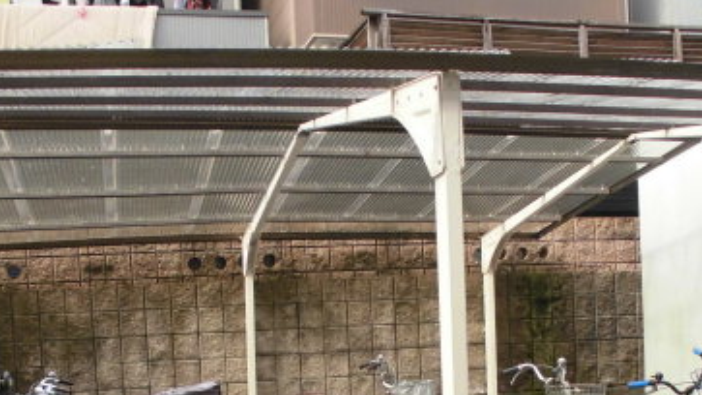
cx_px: 335
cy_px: 385
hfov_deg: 41.3
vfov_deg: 23.1
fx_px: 931
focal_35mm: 50
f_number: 3.5
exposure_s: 1/125
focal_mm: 4.6
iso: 100
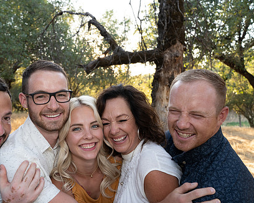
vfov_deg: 45.8
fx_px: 241
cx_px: 95
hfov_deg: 55.0
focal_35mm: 32
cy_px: 107
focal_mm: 24
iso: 500
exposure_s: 1/125
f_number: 4.5
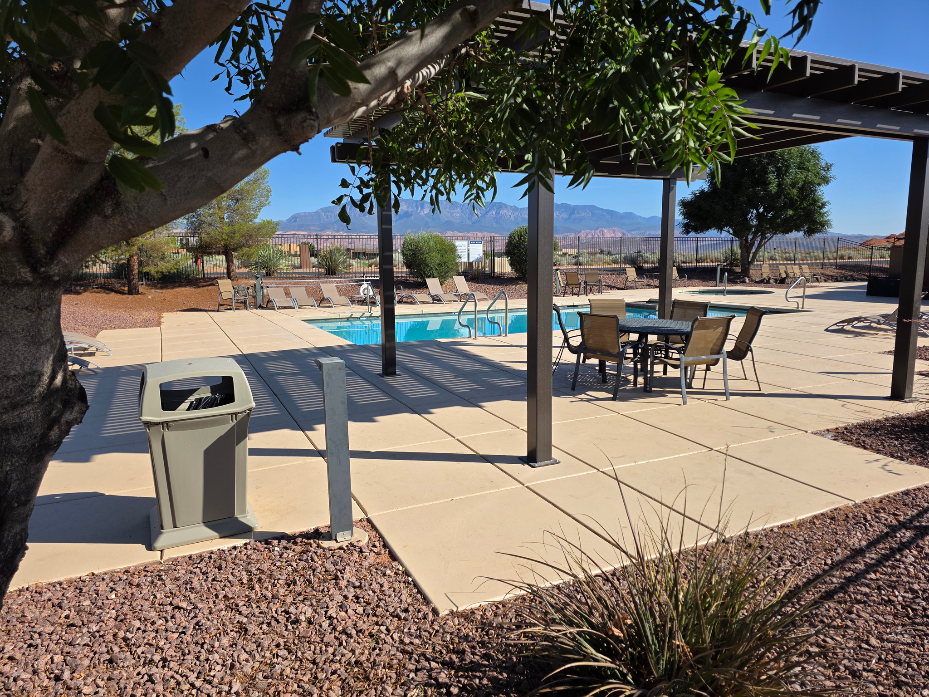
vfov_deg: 58.9
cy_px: 348
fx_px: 617
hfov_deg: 73.9
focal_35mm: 23
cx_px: 464
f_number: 1.7
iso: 80
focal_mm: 6.3
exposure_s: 1/5958
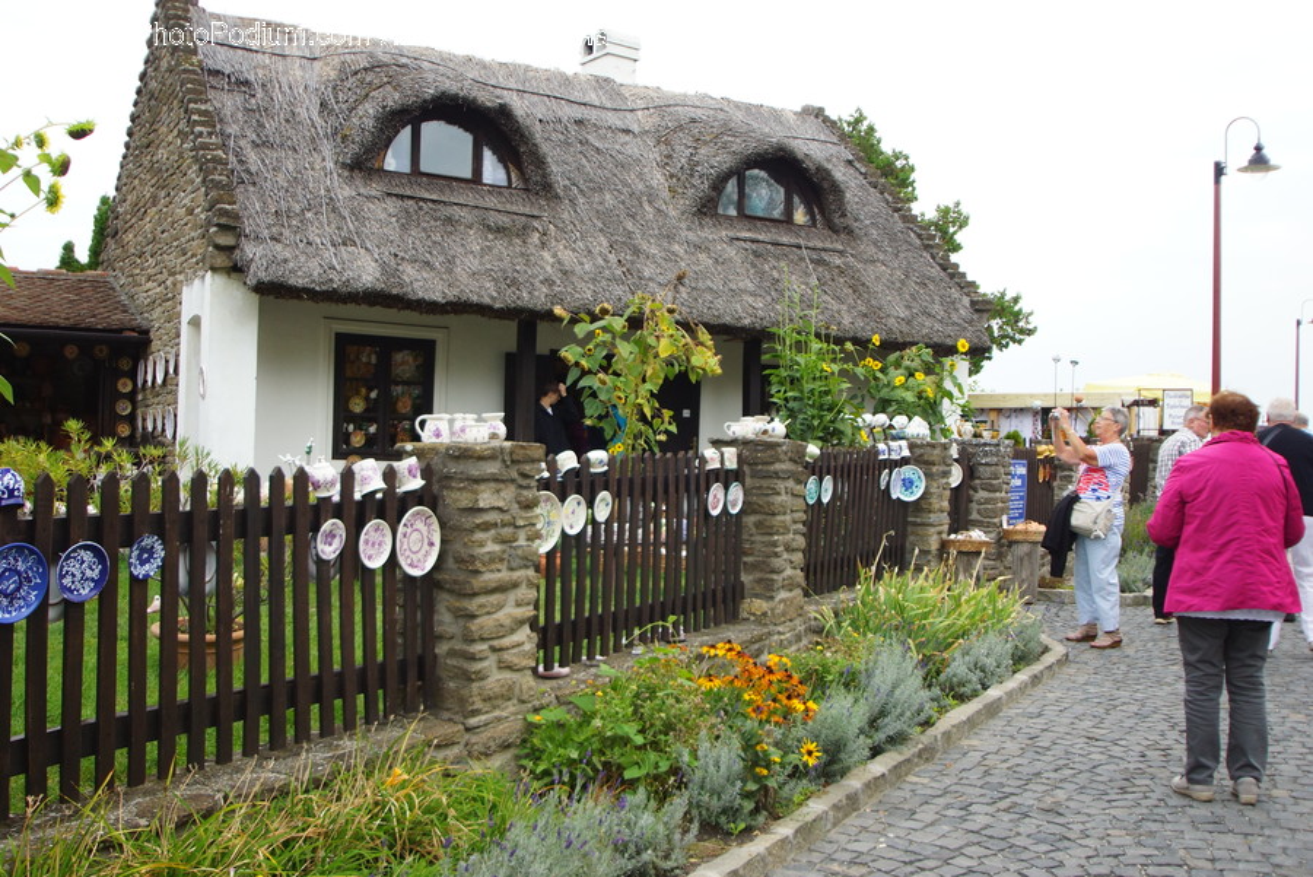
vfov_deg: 36.9
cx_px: 656
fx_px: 1314
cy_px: 438
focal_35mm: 36
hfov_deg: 53.1
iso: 400
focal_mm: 24
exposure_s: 1/250
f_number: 4.5
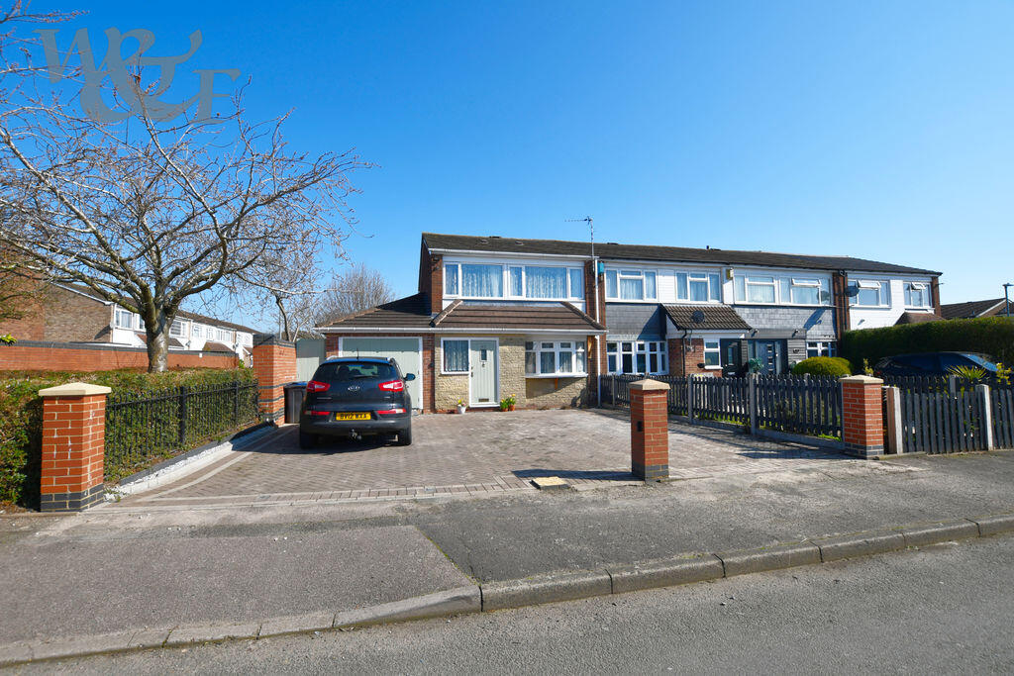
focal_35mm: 15
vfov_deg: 77.3
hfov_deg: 100.4
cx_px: 507
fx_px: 423
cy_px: 338
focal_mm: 10
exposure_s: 1/320
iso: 100
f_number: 9
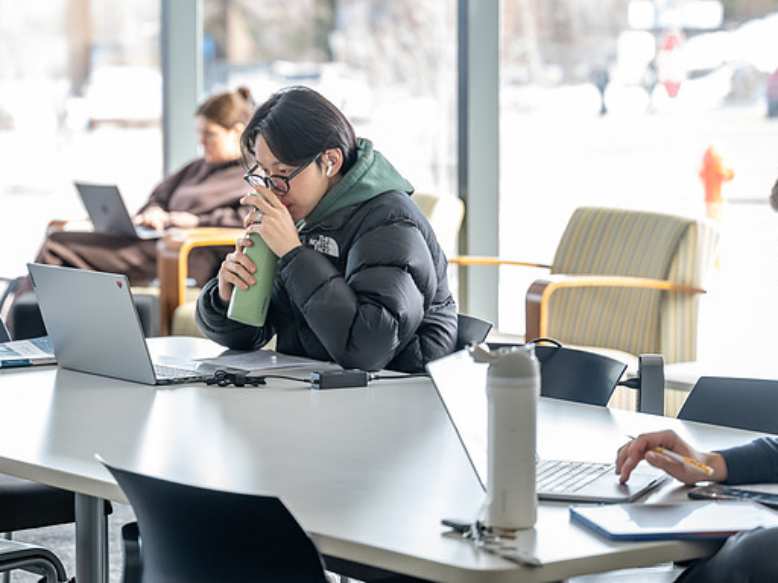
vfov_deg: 11.7
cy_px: 182
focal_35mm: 127
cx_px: 238
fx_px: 2854
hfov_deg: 15.5
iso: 160
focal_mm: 85
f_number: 2.8
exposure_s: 1/125
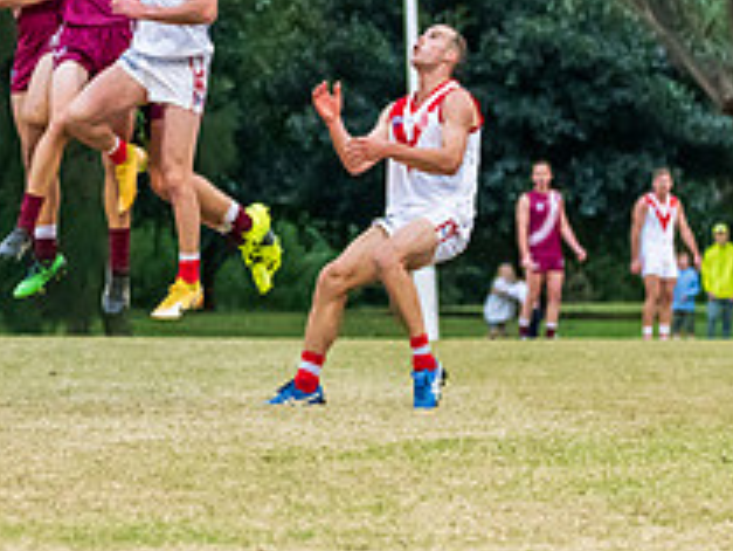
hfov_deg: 4.1
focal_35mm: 482
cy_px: 42
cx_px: 128
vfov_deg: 3.1
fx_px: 10212
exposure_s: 1/1000
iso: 3200
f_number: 5
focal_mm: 150
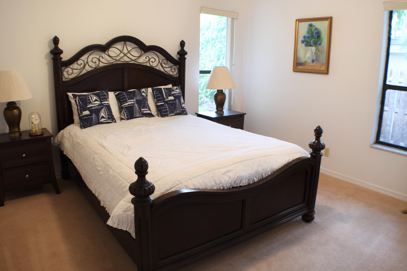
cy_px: 136
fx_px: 407
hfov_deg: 53.1
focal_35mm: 36
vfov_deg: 36.9
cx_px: 204
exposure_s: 1/3
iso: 100
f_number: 5
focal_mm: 24
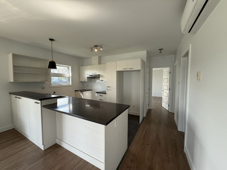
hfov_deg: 102.1
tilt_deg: -2.4
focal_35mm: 14
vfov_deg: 85.7
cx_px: 114
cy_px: 85
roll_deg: -0.1
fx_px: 92
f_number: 2.2
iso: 80
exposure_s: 1/120
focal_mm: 2.22
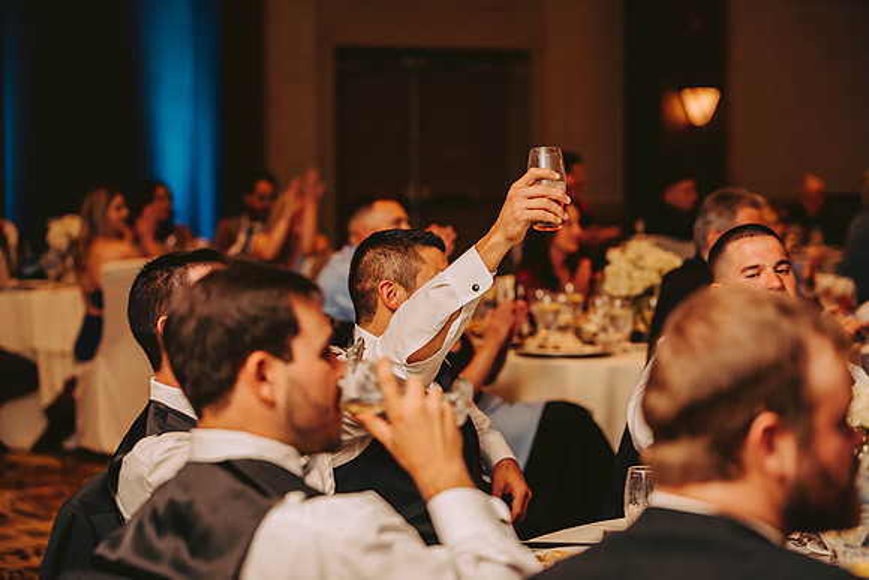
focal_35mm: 95
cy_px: 290
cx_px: 434
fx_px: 2294
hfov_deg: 21.5
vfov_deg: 14.4
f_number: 2.8
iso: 800
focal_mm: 95
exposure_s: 1/60
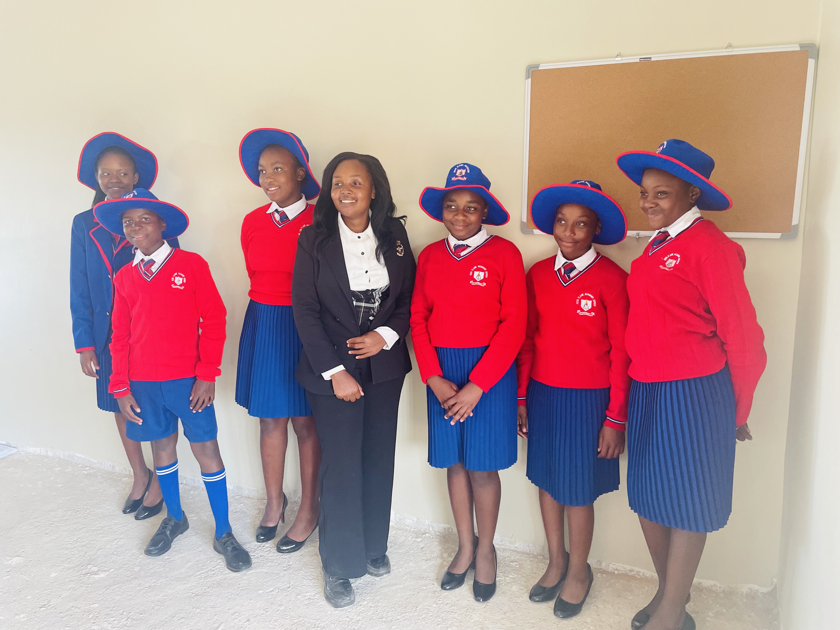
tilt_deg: -11.2
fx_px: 631
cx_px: 420
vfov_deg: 53.1
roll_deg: +1.3
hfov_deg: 67.3
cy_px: 315
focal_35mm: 26
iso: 200
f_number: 1.6
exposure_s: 1/60
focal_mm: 4.2
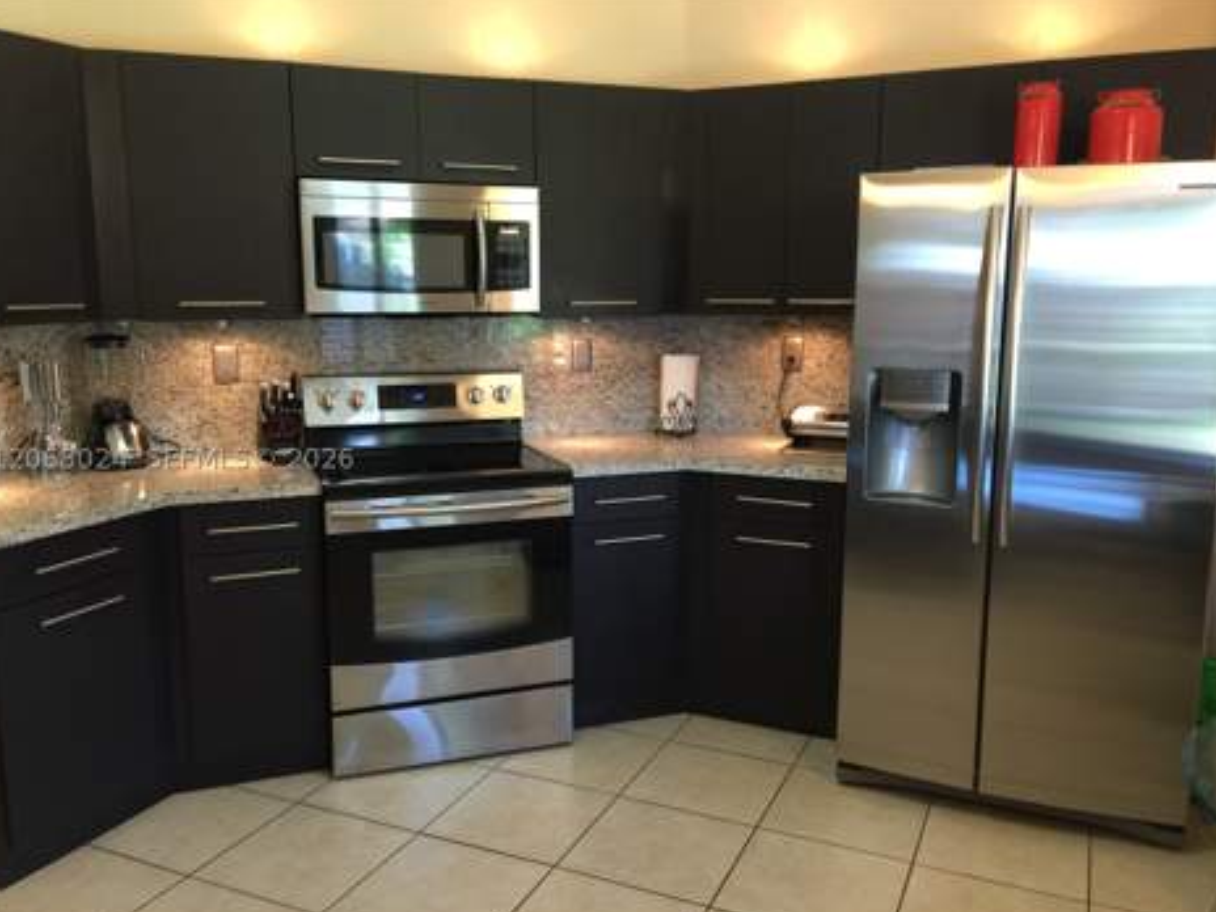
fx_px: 1054
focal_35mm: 30
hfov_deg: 60.0
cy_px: 459
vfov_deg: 46.8
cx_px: 595
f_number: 2.2
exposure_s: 1/15
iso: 50
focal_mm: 4.15
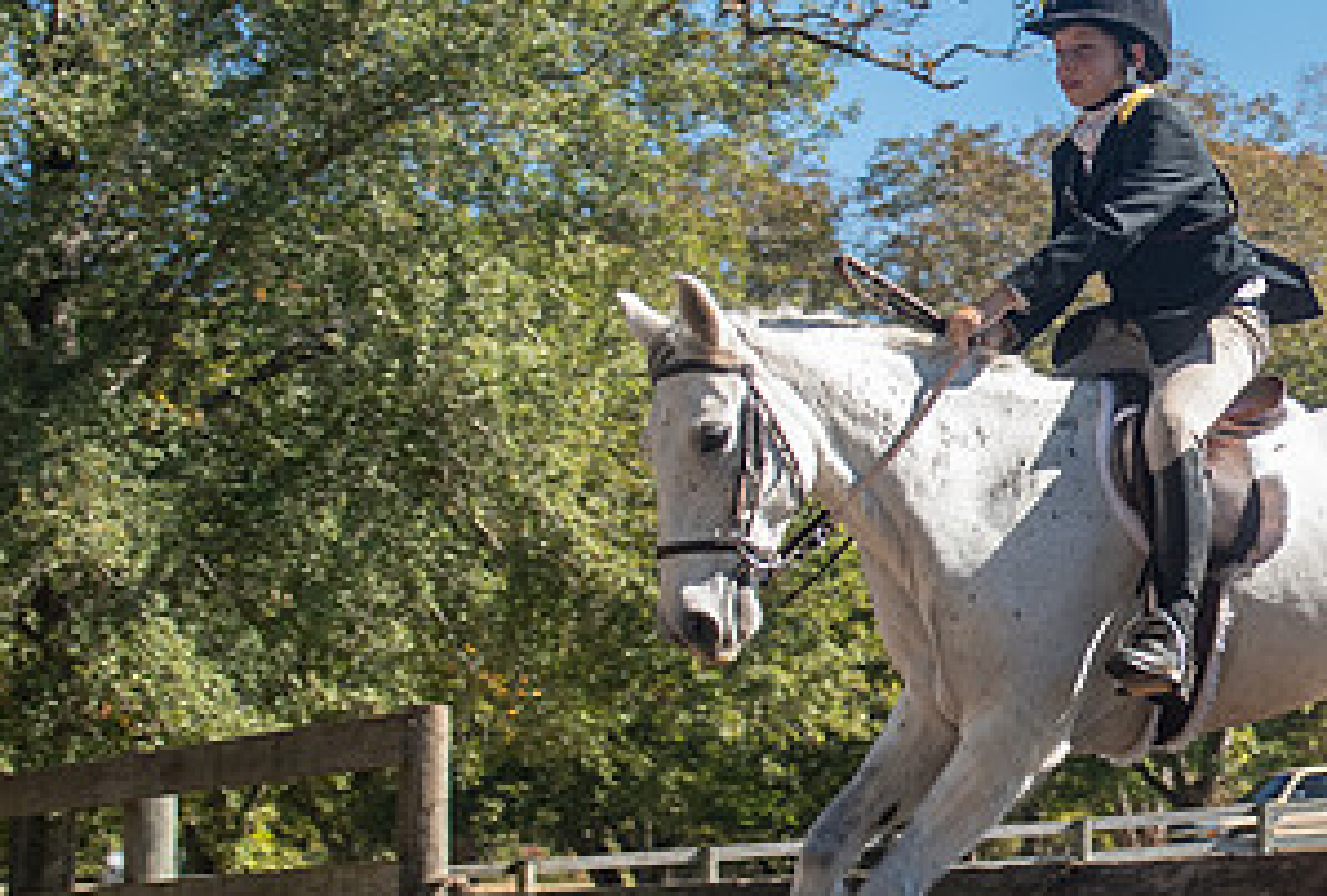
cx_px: 1443
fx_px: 4589
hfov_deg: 16.0
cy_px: 473
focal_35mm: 124
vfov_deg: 11.2
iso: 400
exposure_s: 1/320
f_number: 4
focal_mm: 32
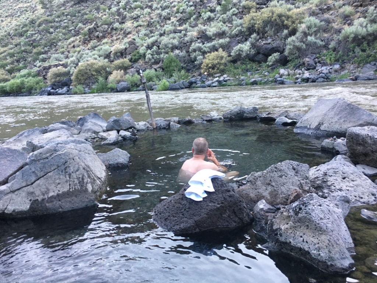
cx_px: 188
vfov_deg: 48.2
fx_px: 316
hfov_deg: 61.7
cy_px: 142
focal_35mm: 29
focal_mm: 4.15
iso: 40
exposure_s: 1/30
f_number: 2.2
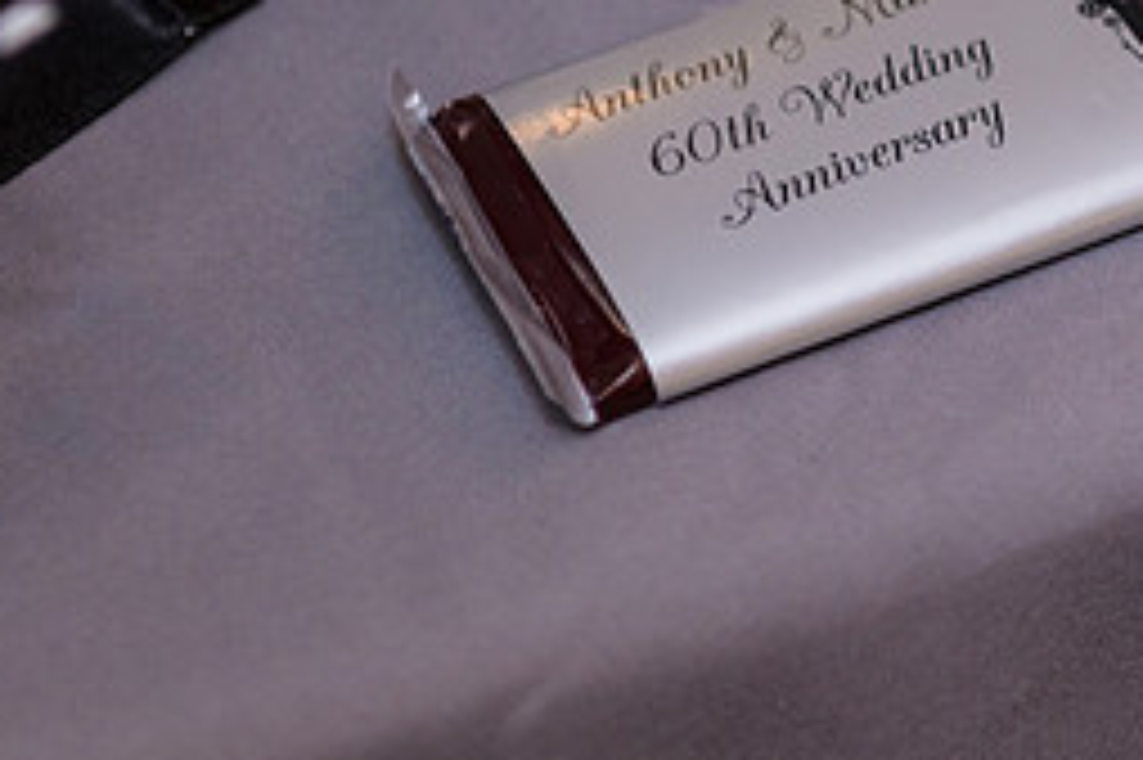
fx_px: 5077
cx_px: 950
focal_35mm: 160
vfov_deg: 8.5
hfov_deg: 12.8
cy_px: 115
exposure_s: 1/125
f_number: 3.2
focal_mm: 70
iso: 1000
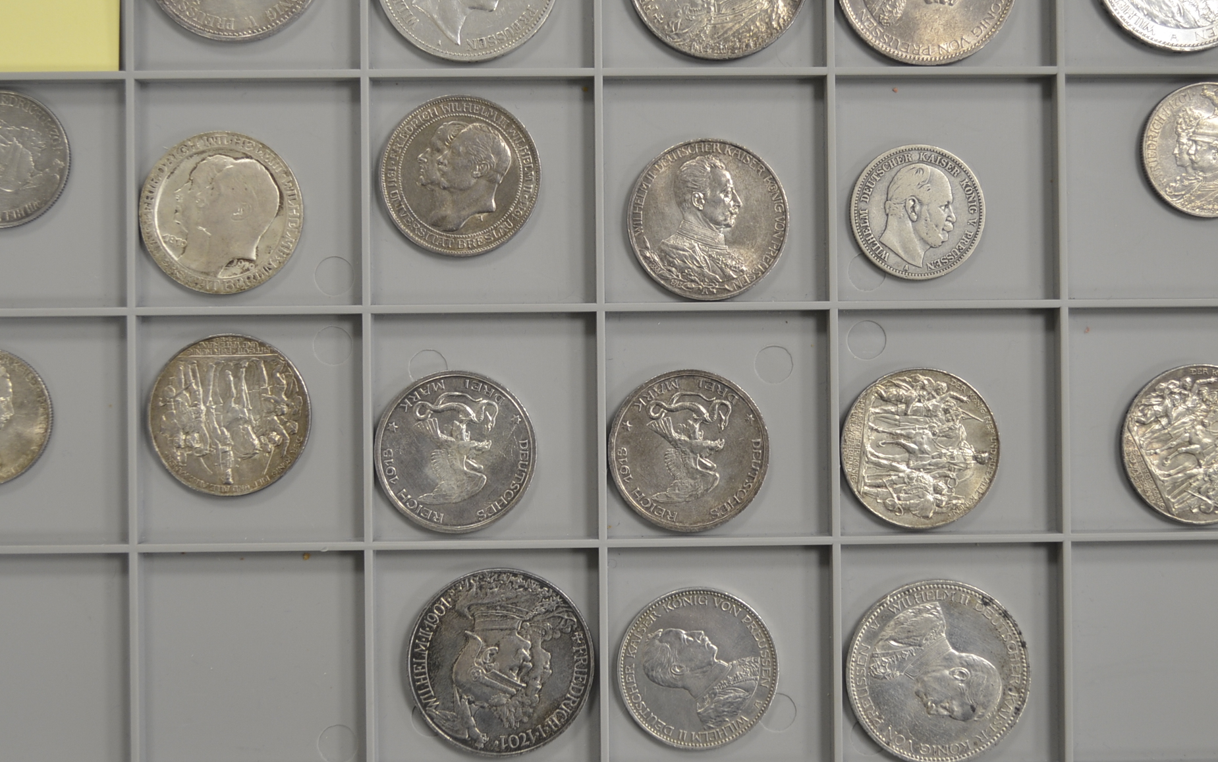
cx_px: 615
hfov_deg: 33.5
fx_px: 2025
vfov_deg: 21.3
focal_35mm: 61
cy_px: 352
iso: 320
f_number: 4.5
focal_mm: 30
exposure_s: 1/25
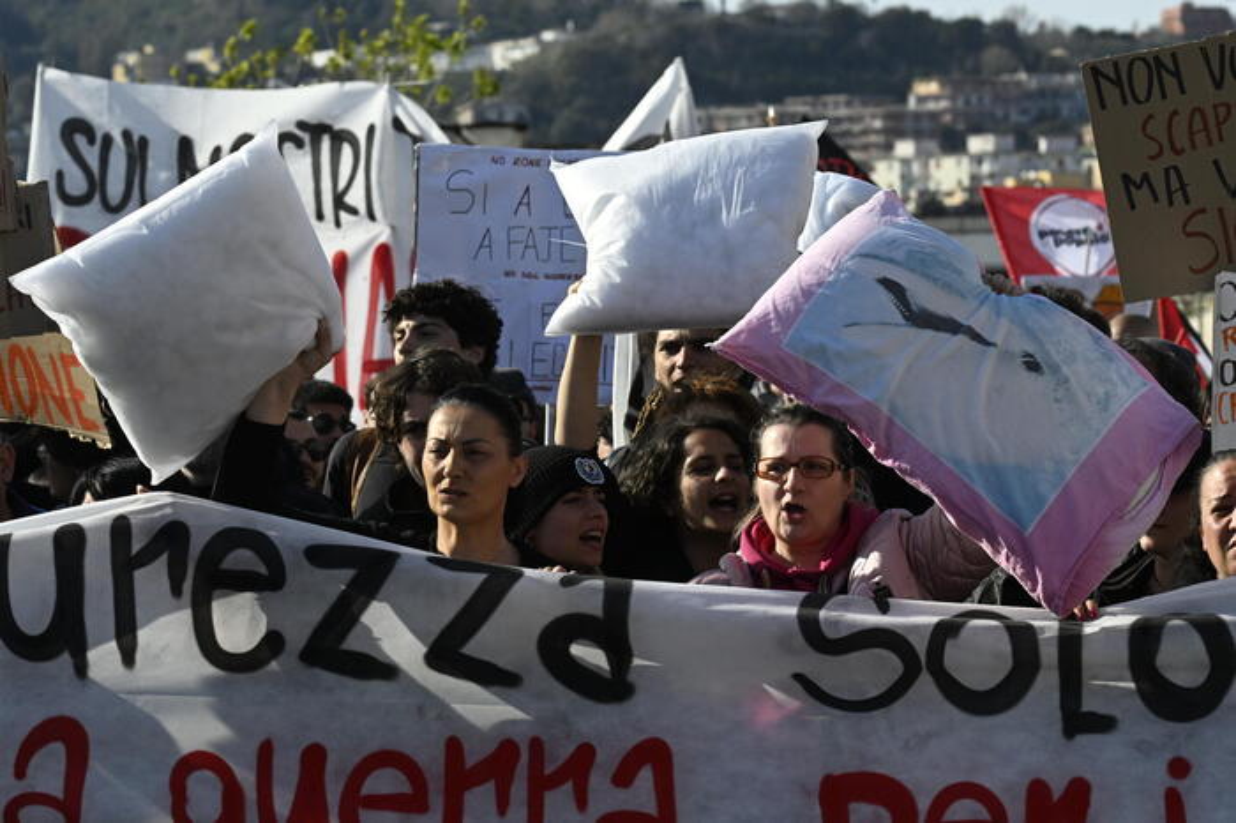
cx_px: 618
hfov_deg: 11.0
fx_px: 6417
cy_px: 412
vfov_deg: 7.3
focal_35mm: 187
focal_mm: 125
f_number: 9
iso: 1000
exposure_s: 1/2000
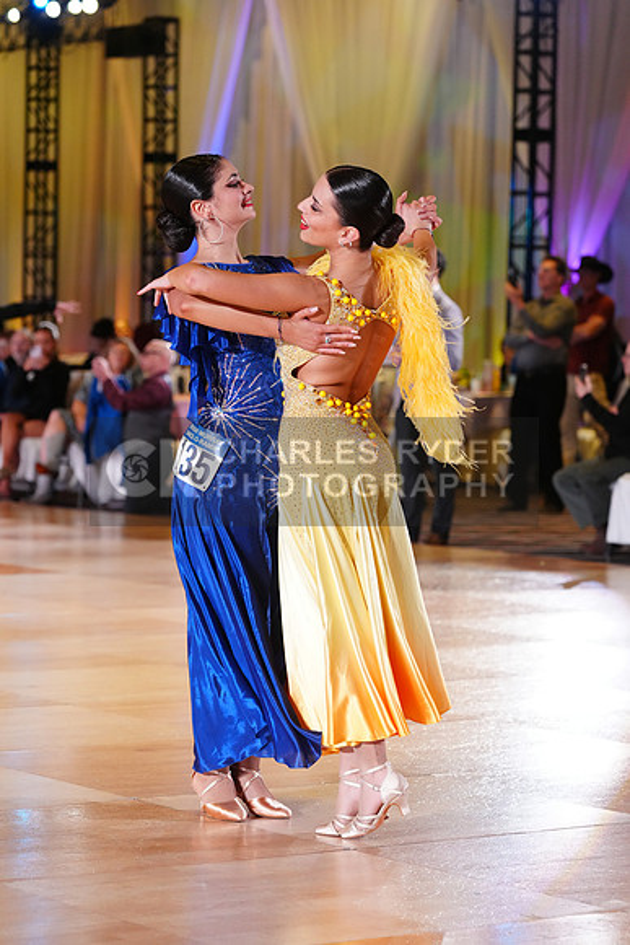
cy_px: 472
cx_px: 315
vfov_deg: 17.2
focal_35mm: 119
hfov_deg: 11.5
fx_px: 3122
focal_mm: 119
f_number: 4
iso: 3200
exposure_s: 1/400
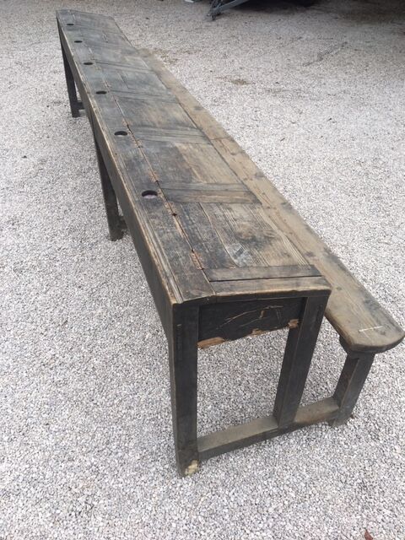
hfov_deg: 48.2
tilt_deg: -39.1
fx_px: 452
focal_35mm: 29
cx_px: 202
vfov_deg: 61.7
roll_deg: -0.8
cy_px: 270
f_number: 2.2
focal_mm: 4.15
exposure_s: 1/354
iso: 25
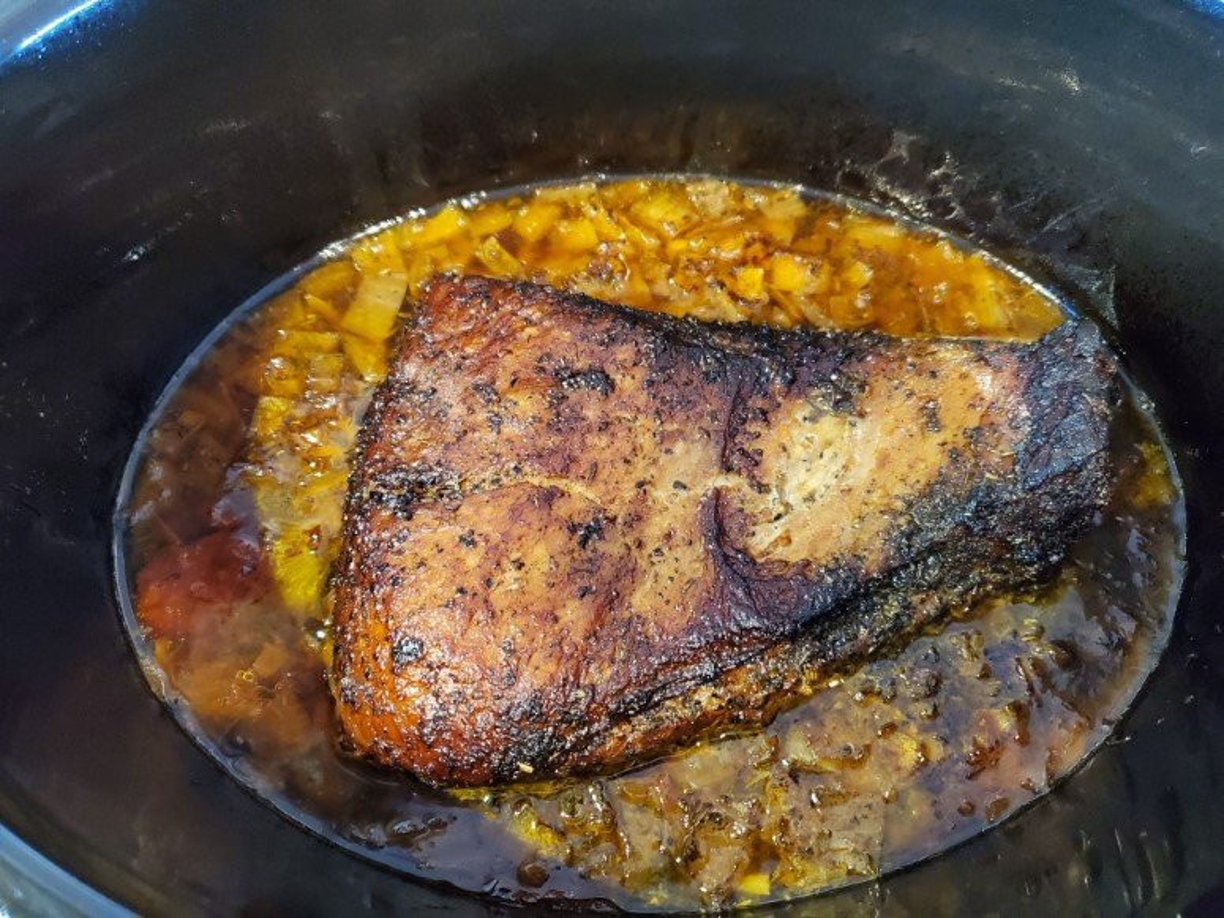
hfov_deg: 67.3
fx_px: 919
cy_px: 459
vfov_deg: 53.1
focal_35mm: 26
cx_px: 612
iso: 640
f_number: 1.5
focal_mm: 4.3
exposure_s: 1/39
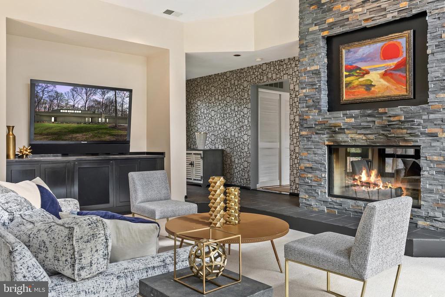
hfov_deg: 61.9
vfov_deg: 43.7
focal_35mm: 30
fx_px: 371
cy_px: 148
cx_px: 222
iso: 500
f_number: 9
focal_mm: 30
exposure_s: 1/2.5
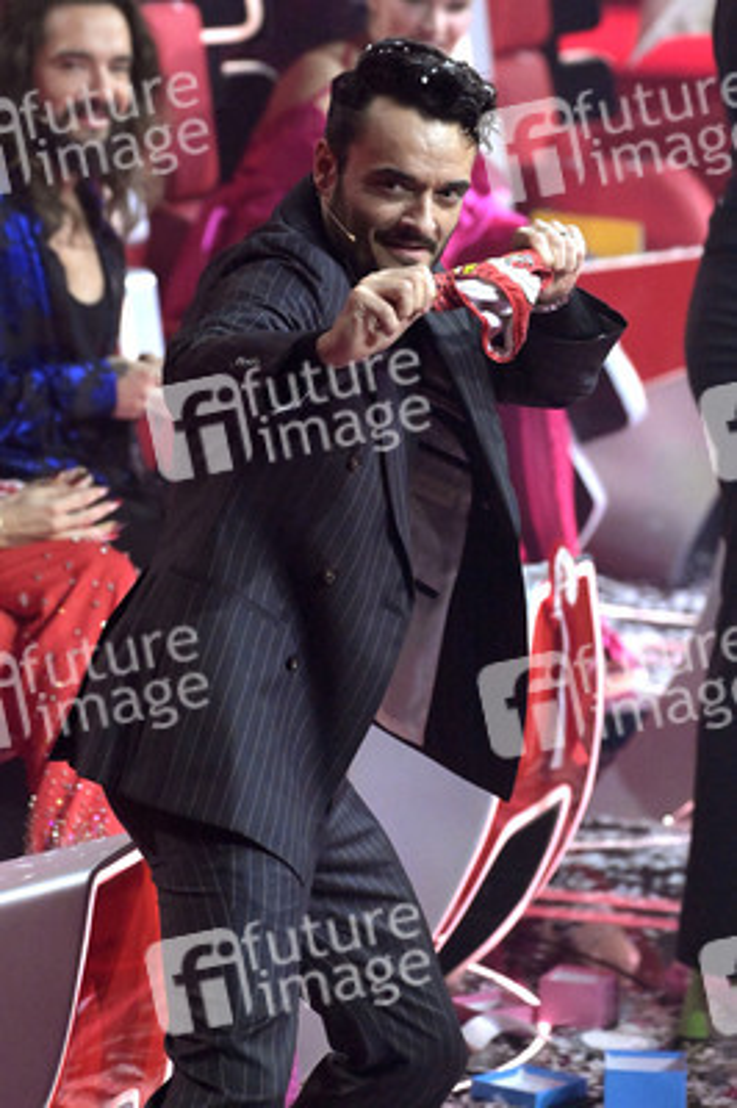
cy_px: 554
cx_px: 368
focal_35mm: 300
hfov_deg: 4.6
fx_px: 9228
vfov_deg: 6.9
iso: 12800
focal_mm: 300
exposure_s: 1/500
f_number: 5.6
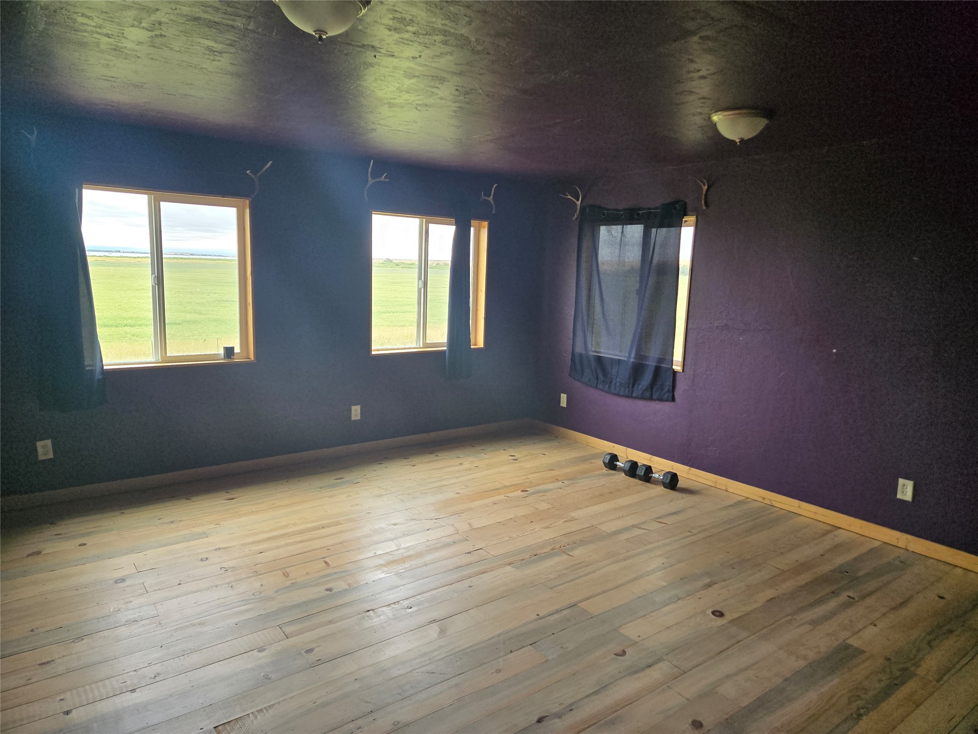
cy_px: 367
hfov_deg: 73.9
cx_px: 489
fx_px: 650
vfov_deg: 58.9
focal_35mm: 23
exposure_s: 1/180
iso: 100
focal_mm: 5.4
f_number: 1.8
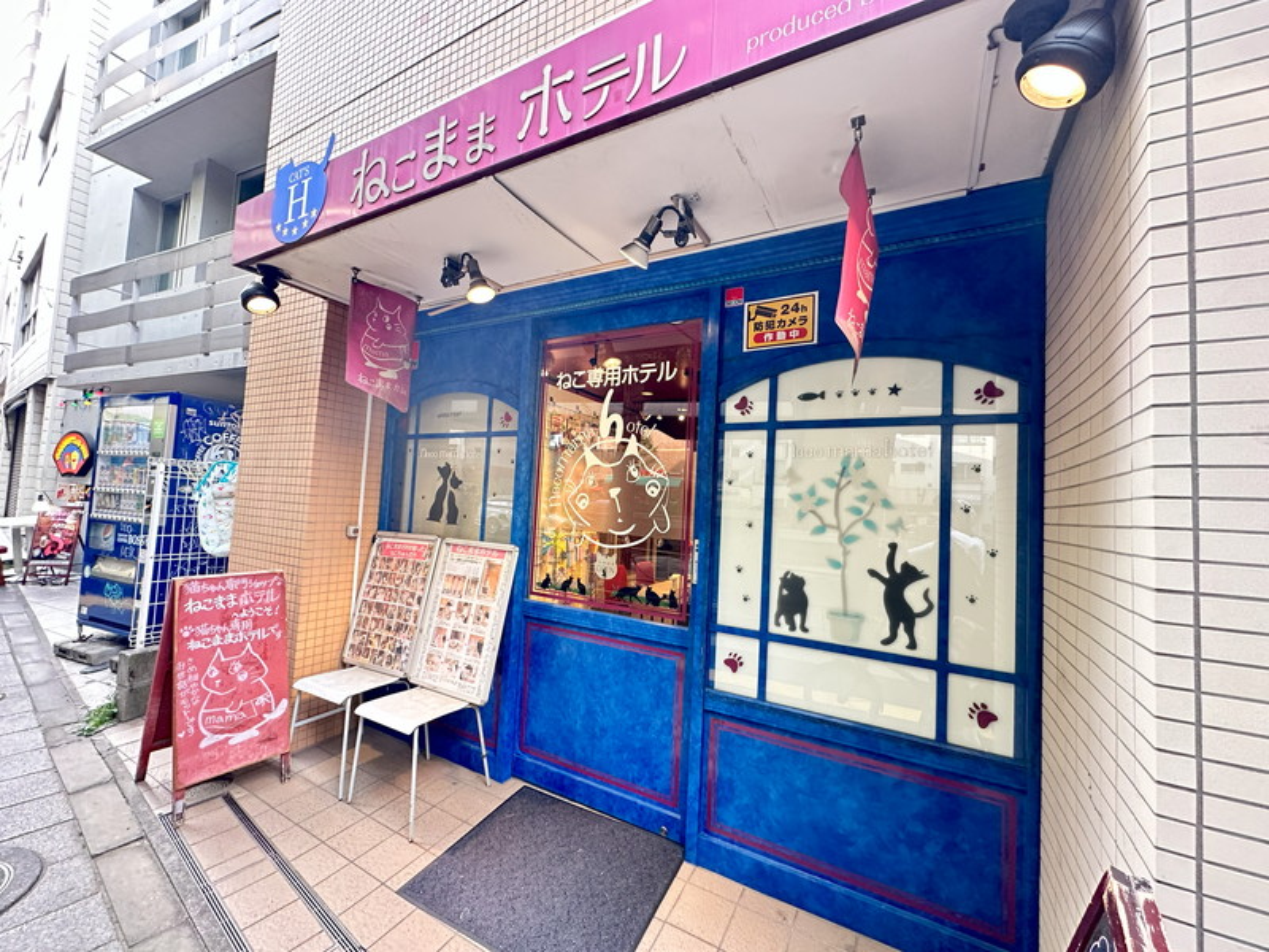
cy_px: 476
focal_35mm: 14
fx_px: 513
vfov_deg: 85.7
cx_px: 634
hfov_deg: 102.1
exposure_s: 1/99
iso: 250
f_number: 2.2
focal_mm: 2.22
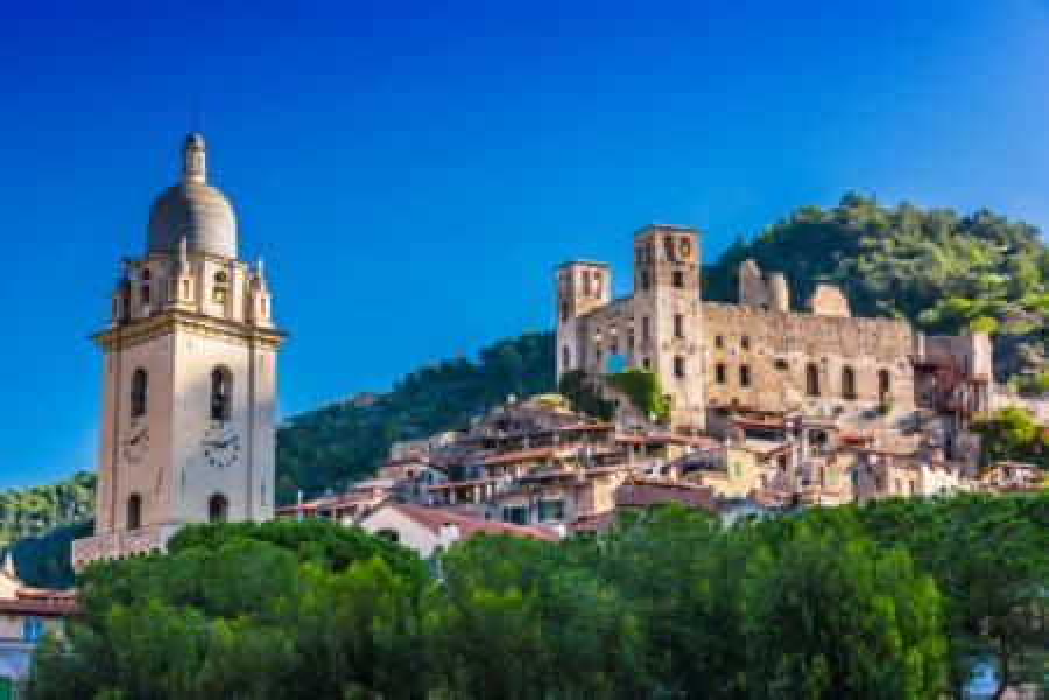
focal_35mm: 68
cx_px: 524
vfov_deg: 20.0
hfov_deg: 29.7
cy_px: 350
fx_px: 1981
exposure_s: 1/125
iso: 400
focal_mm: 68
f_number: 8
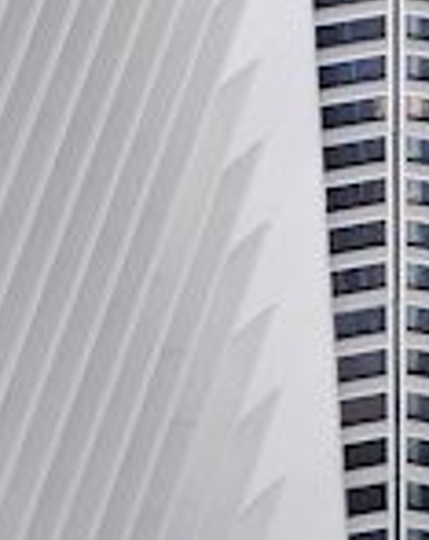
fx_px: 3566
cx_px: 394
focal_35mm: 224
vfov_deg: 8.2
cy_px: -514
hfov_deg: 6.9
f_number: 5.6
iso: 800
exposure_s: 1/20
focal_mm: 35
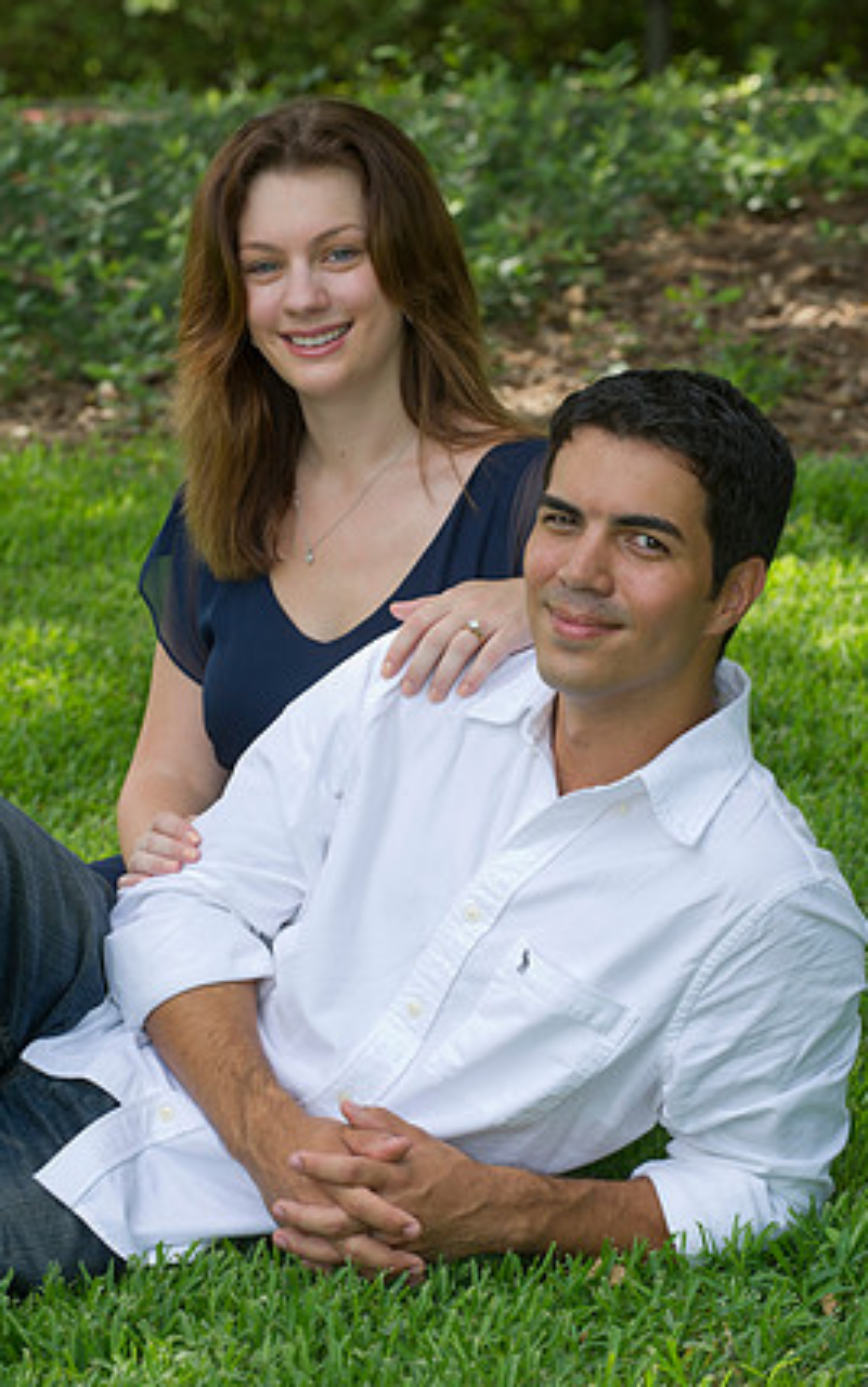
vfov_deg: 15.6
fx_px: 5070
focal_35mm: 134
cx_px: 431
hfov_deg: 9.8
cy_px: 669
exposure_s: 1/100
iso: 320
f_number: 7.1
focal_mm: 125
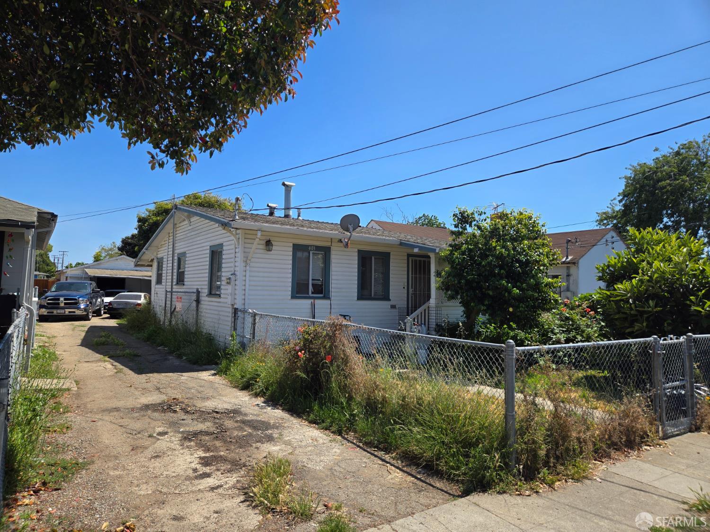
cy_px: 266
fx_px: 472
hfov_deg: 73.9
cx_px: 355
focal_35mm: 23
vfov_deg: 58.9
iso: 25
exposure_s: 1/1770
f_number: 1.8
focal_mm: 5.4
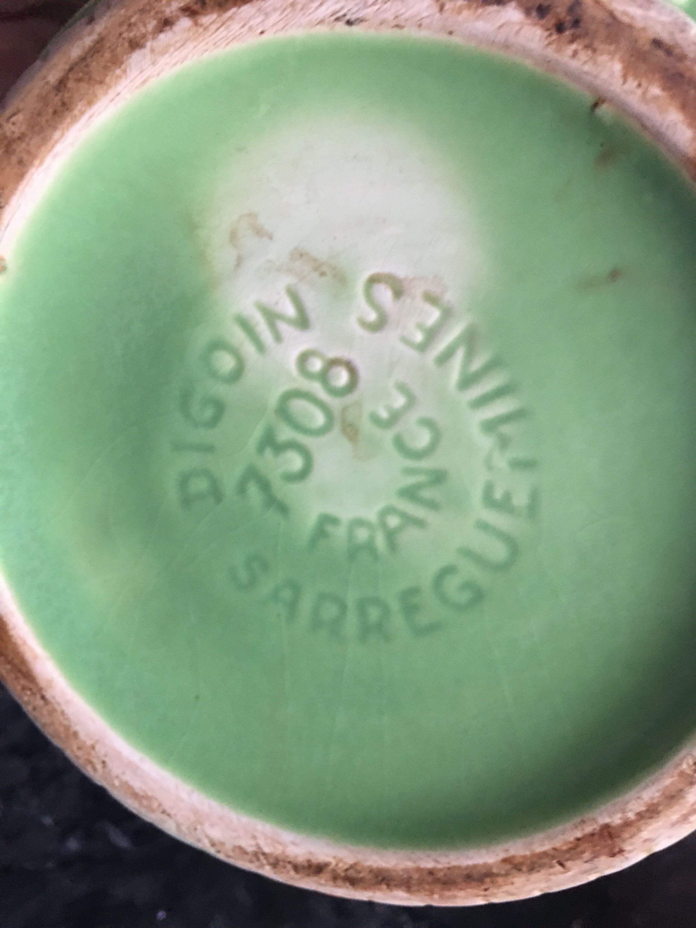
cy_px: 464
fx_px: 777
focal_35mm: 29
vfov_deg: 61.7
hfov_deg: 48.2
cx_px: 348
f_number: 2.2
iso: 100
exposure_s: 1/8
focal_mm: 4.15
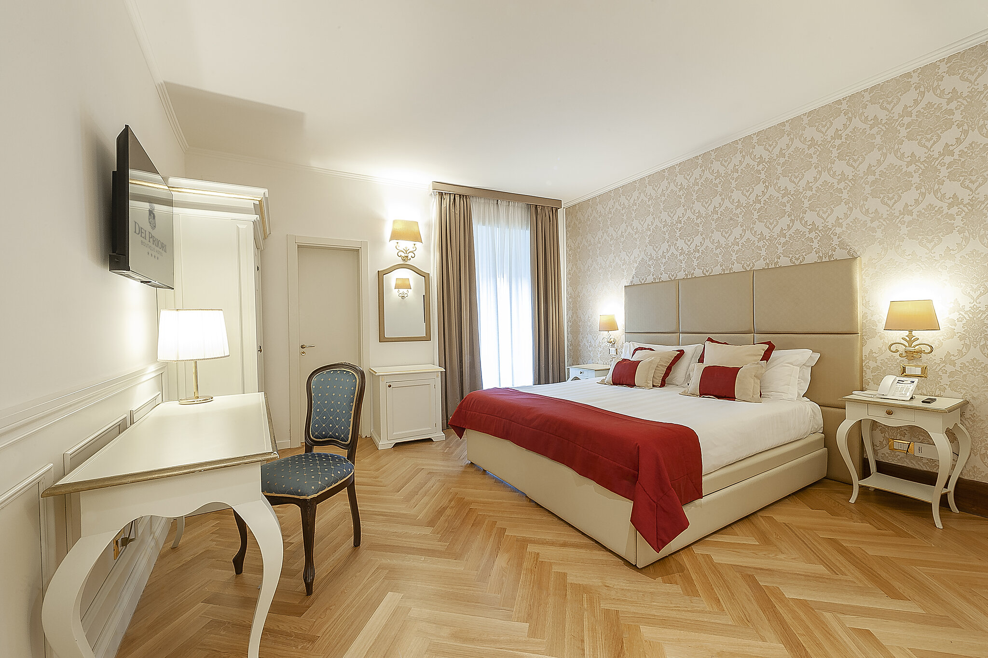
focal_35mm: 15
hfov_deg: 100.4
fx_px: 411
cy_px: 329
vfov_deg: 77.3
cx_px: 494
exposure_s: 6
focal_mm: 15
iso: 200
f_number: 19
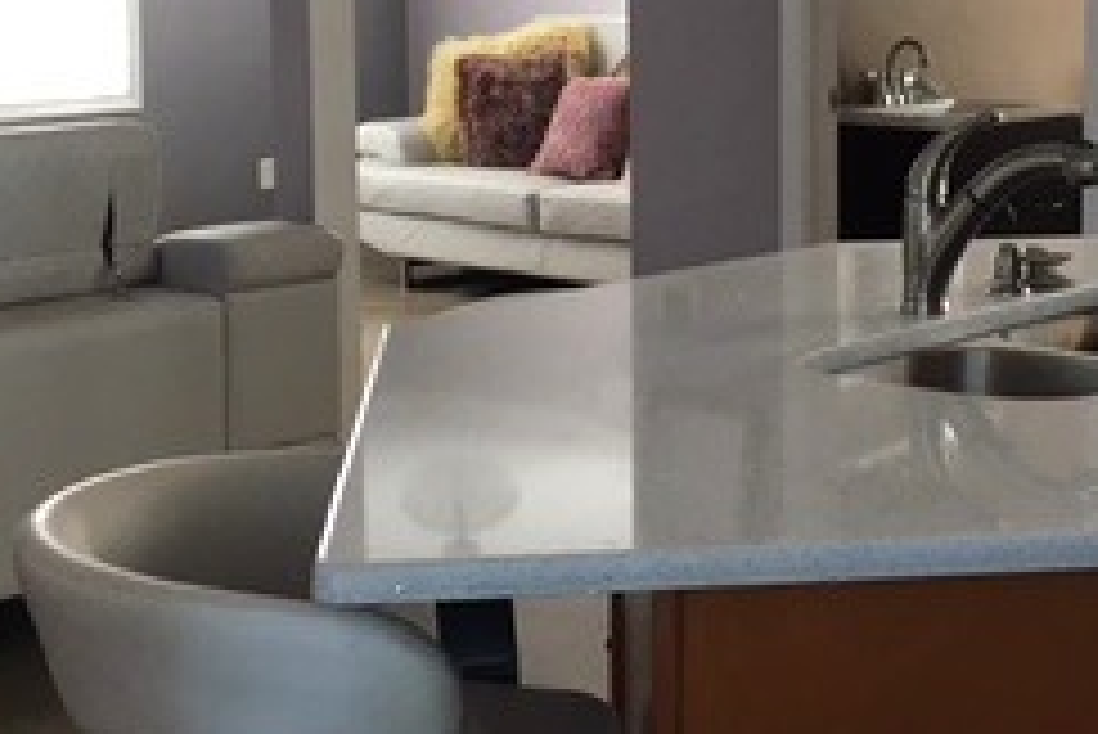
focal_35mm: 79
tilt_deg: -6.4
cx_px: 932
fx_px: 2411
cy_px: 140
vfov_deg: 17.2
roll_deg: -0.2
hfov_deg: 25.1
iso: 32
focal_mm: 4.15
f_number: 2.2
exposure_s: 1/30
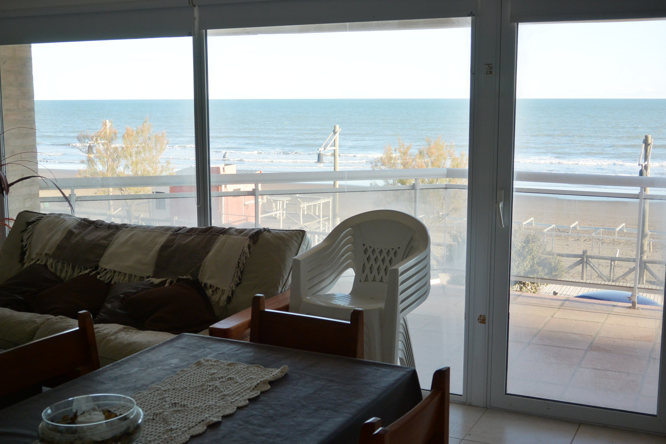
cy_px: 222
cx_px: 333
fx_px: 832
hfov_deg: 43.6
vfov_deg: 29.9
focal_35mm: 45
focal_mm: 16.9
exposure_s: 1/400
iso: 500
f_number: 4.5
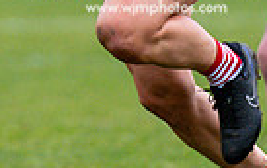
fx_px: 13675
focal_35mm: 1877
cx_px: 22
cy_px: -108
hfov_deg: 1.1
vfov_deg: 0.7
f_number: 2.8
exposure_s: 1/1000
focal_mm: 300
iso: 2000
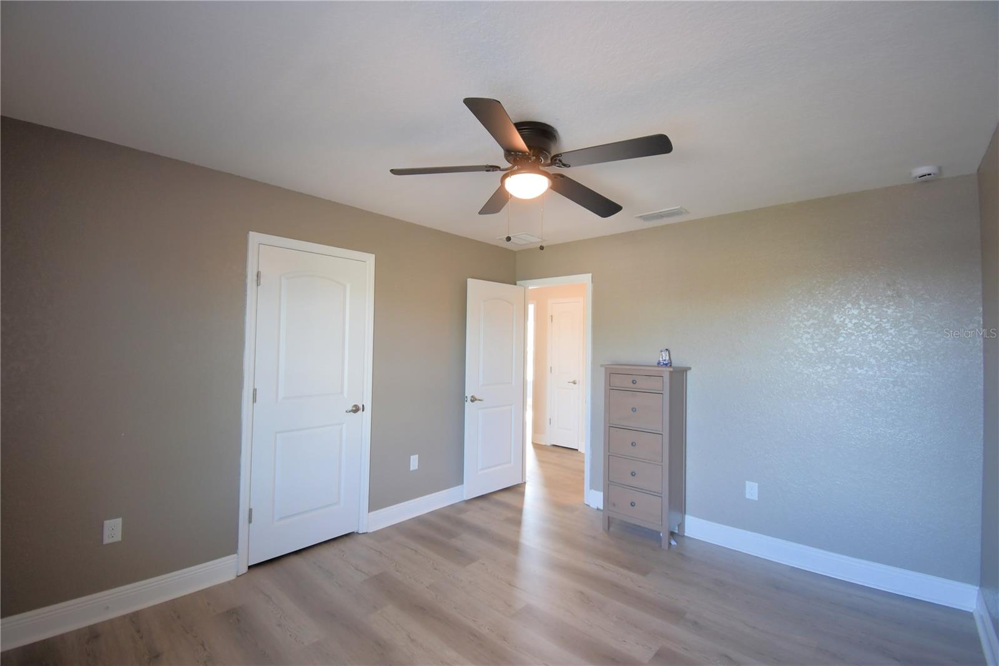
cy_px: 333
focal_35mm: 15
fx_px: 416
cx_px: 500
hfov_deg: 100.4
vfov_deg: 77.3
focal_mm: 10
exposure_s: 1/30
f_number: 4.5
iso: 400
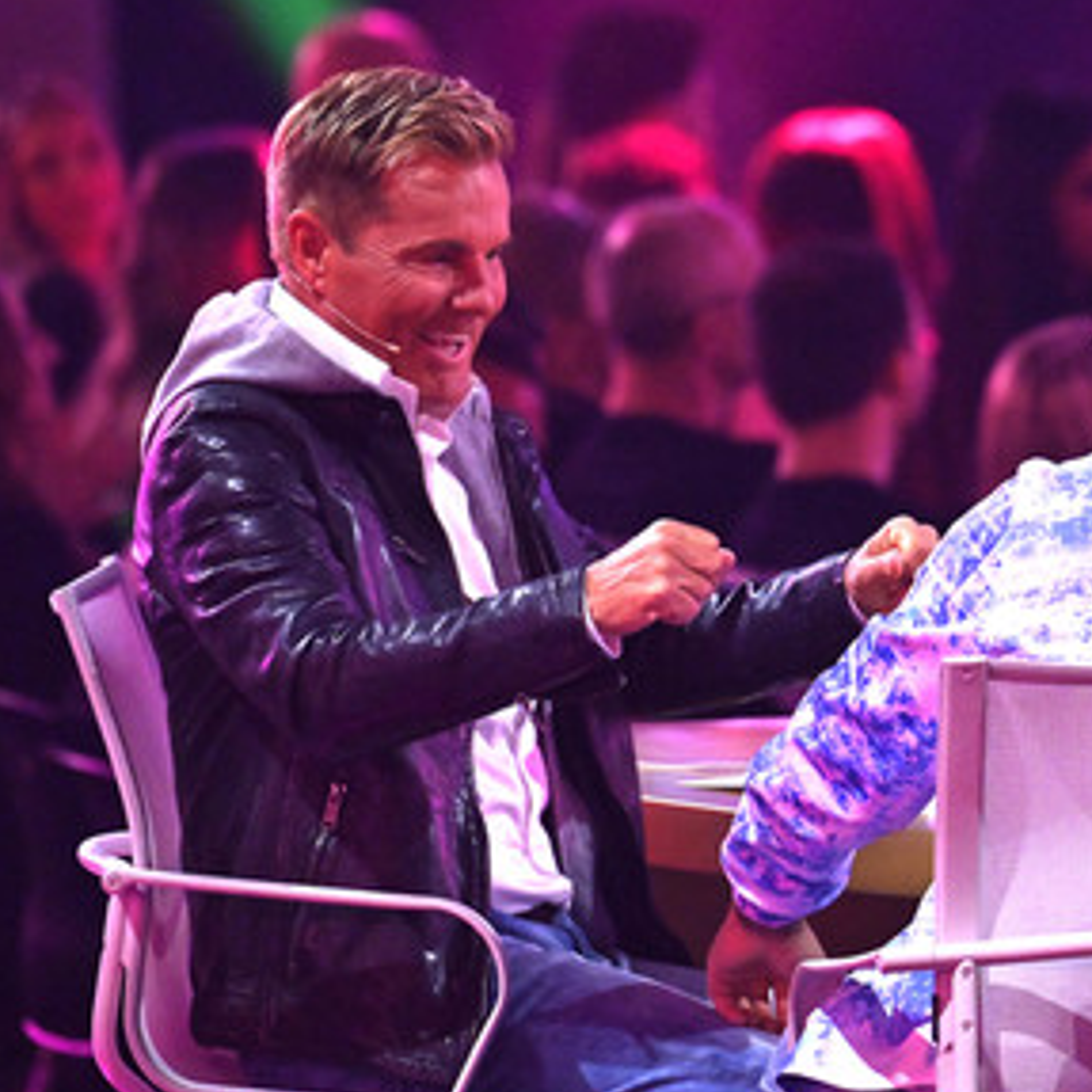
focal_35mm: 533
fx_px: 19023
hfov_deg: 3.3
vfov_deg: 3.3
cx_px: 782
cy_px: 563
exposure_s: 1/640
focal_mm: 400
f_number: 5.6
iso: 5000
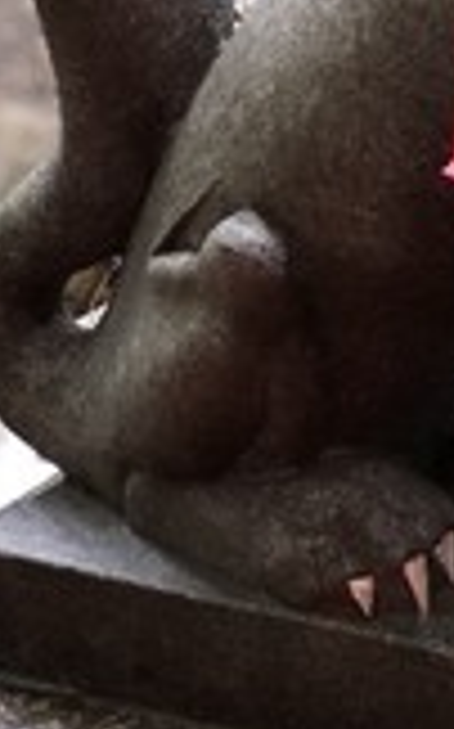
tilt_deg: -16.3
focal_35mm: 168
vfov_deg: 12.3
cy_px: 27
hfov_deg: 7.7
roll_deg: +3.2
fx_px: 3332
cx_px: 598
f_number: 2.8
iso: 400
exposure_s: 1/60
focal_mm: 6.6
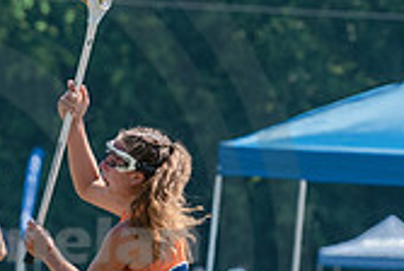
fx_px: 11017
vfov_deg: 1.4
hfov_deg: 2.1
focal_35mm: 980
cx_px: -2
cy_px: 345
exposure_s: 1/1250
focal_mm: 185
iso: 400
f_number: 4.5
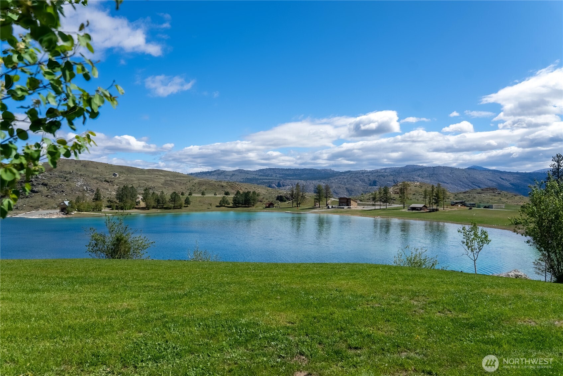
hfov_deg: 73.7
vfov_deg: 53.2
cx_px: 282
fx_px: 376
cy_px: 188
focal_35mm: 24
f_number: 5.6
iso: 100
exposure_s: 1/5000
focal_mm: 24
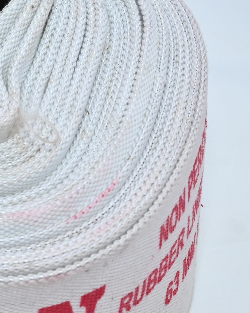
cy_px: 116
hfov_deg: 8.2
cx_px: -215
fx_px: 1674
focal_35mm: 181
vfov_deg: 10.7
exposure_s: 1/200
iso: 500
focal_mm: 48
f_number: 7.1
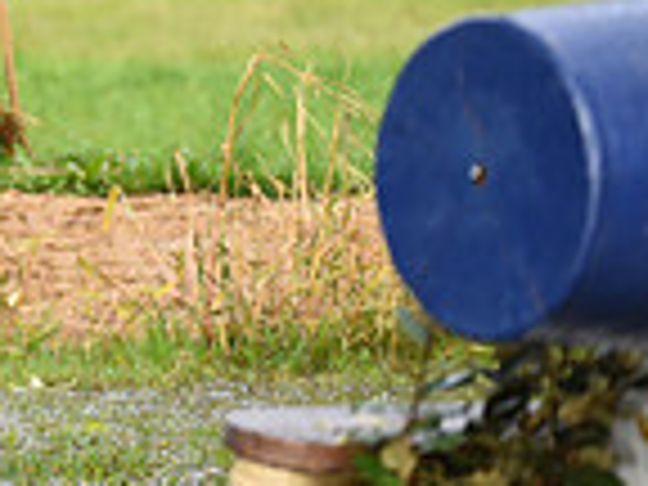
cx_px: -608
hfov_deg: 2.0
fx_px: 18869
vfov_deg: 1.5
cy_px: -99
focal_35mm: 1008
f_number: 5
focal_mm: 260
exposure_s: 1/1250
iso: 1100
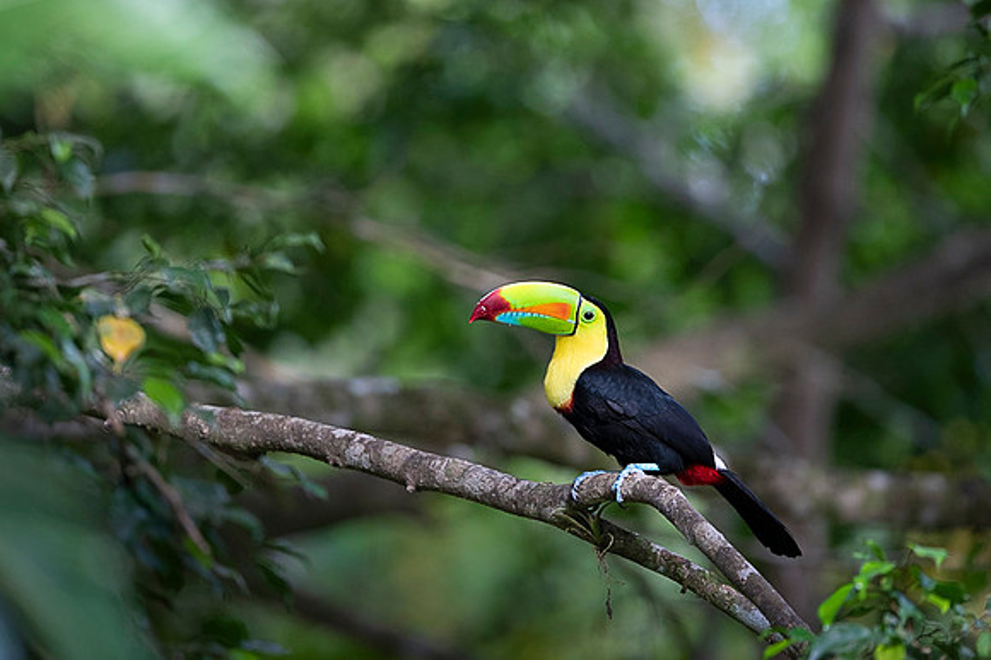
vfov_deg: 2.2
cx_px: 518
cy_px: 258
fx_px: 16830
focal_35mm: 612
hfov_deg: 3.4
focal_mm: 500
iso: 800
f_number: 4
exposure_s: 1/250
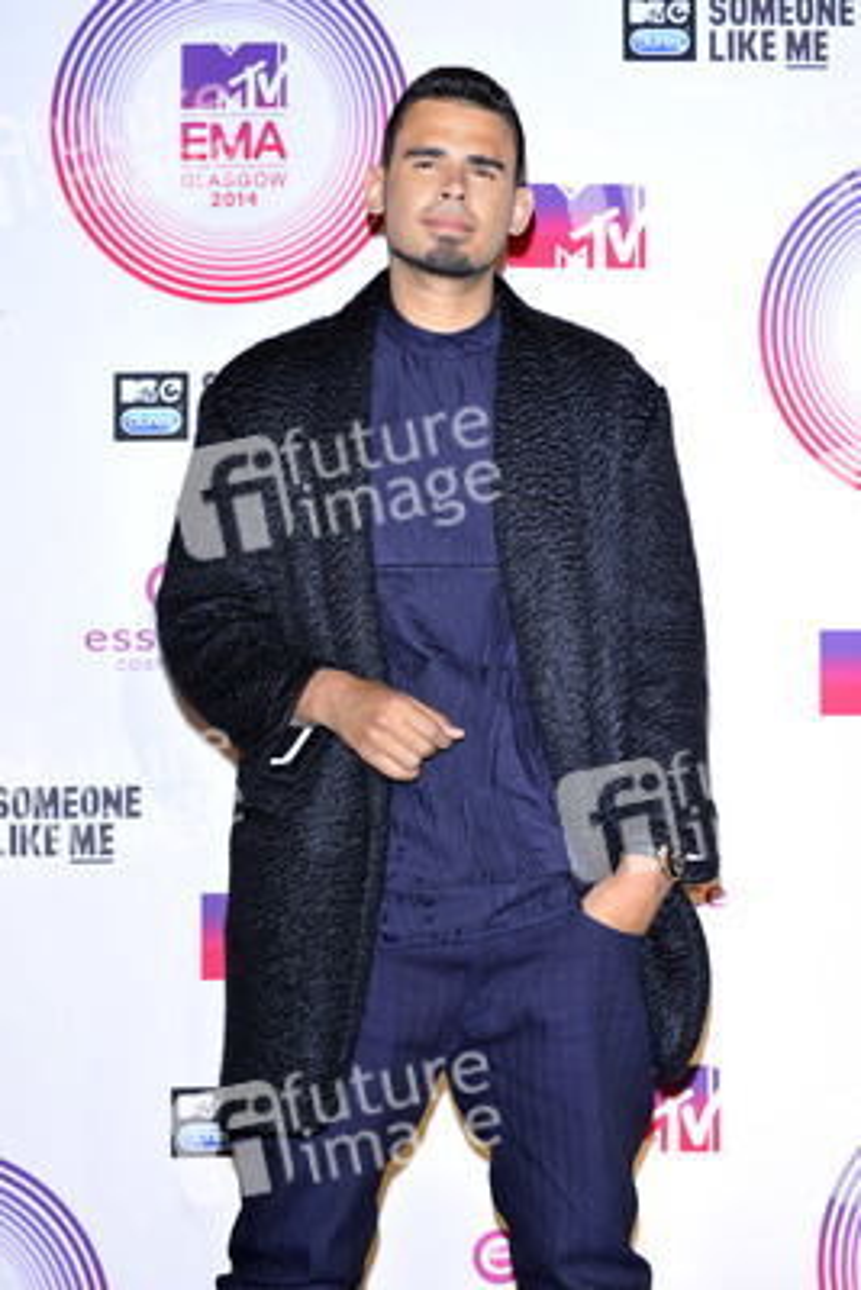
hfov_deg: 13.7
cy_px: 645
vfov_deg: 20.4
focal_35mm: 100
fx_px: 3584
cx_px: 430
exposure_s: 1/250
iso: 800
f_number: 7.1
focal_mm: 100
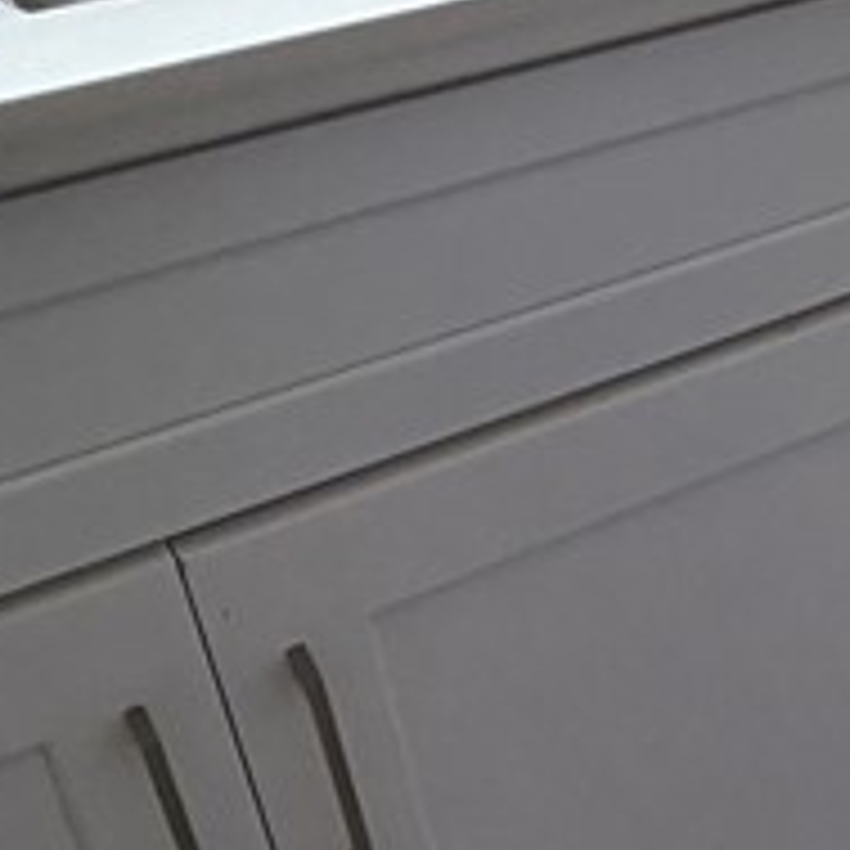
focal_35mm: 67
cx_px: 1228
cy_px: 274
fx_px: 1861
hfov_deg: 21.9
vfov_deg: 25.6
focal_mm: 2.22
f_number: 2.2
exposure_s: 1/121
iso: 160
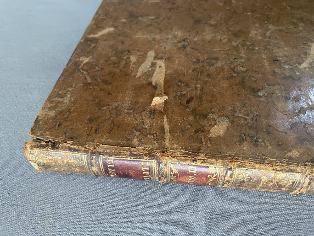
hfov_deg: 67.3
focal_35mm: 26
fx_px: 236
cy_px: 118
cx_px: 157
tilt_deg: -49.5
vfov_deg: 53.1
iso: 500
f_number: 1.6
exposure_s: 1/52
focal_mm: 4.2
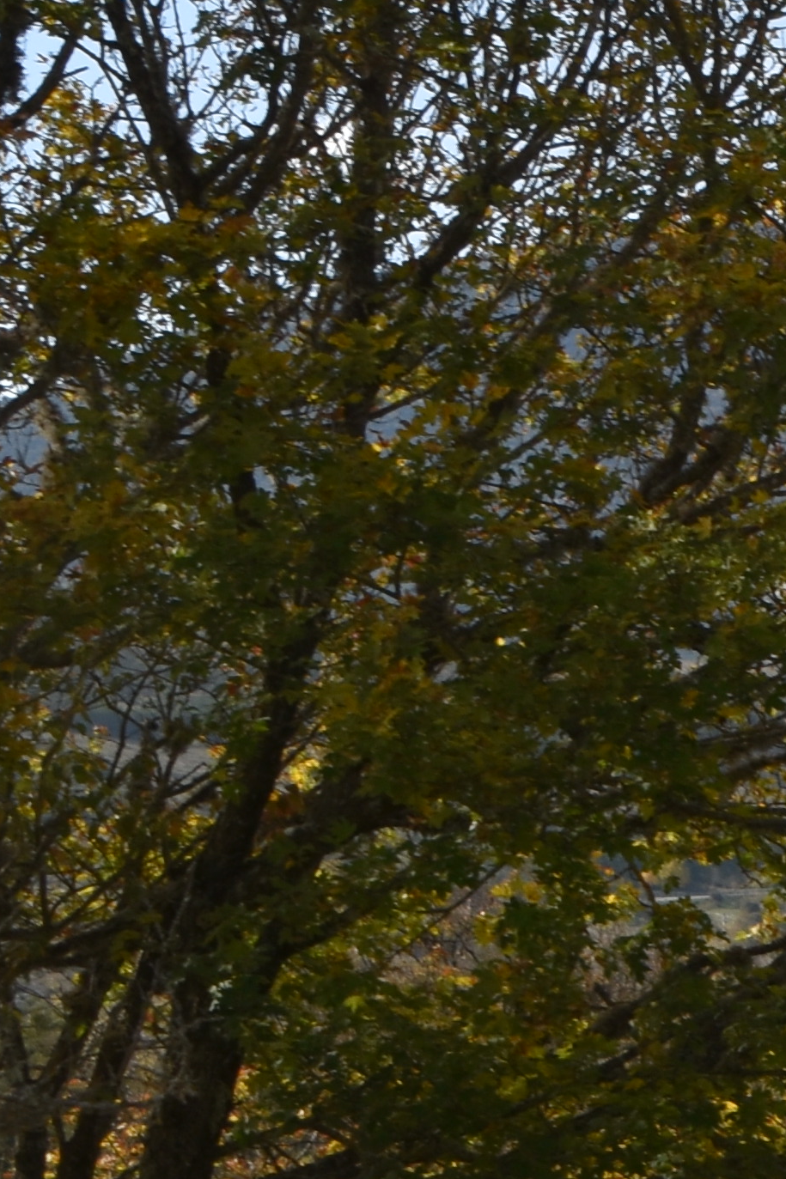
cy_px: 817
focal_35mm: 203
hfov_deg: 6.3
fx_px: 6655
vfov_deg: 10.1
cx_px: 2217
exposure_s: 1/200
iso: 100
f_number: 9
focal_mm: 31
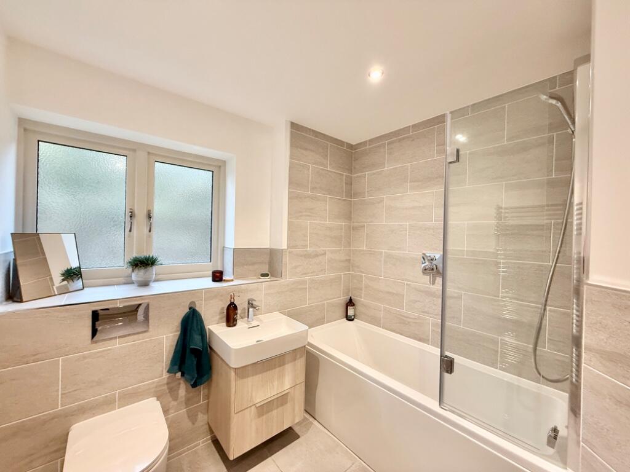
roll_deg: -1.1
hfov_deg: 102.1
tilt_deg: +0.3
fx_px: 255
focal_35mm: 14
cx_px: 315
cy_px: 236
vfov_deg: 85.7
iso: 320
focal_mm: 2.22
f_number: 2.2
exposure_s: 1/100
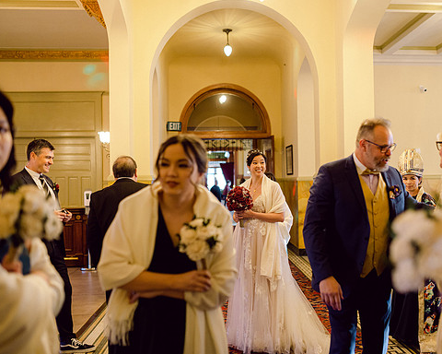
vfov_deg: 37.3
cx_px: 253
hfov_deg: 45.7
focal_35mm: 40
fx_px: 523
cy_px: 177
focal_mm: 35
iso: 1100
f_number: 2
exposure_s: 1/125
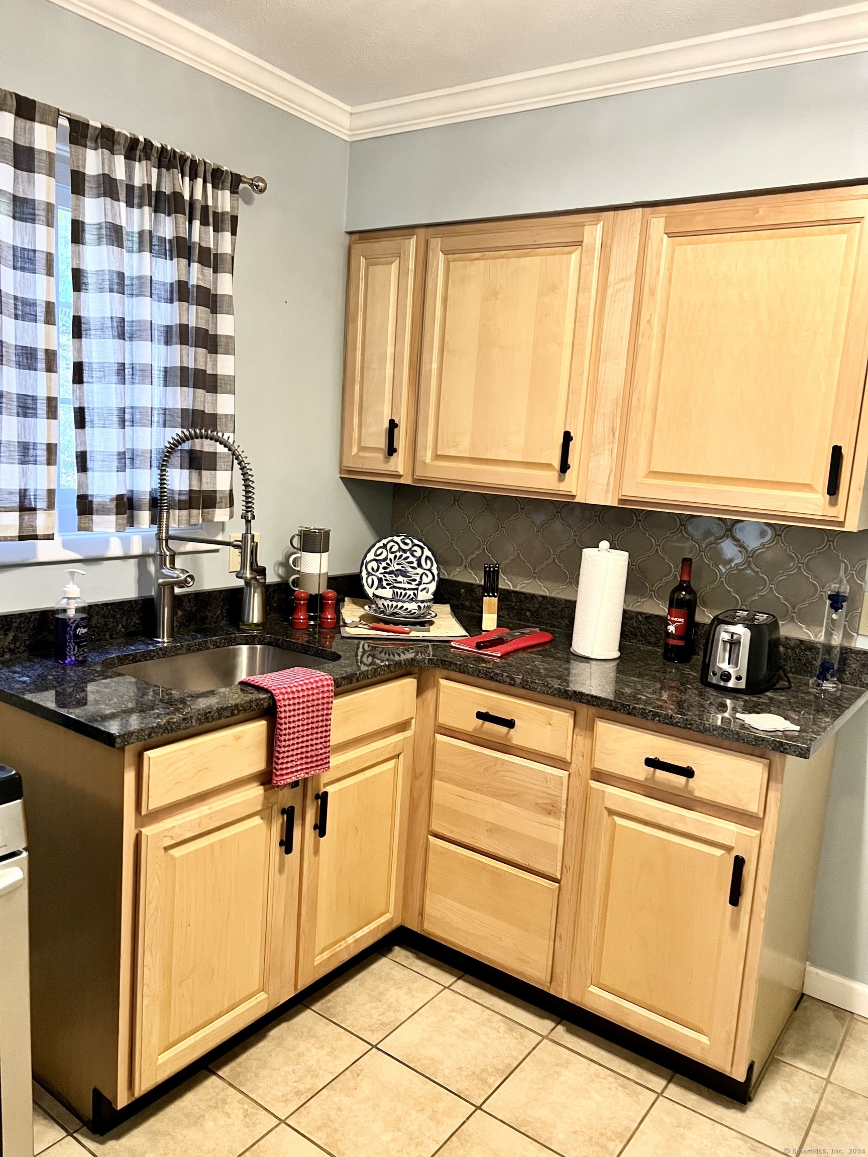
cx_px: 434
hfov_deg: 53.1
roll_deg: -4.0
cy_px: 578
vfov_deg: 67.3
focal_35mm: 26
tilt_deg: -9.0
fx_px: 869
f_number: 1.5
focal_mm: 5.7
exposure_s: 1/60
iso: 500
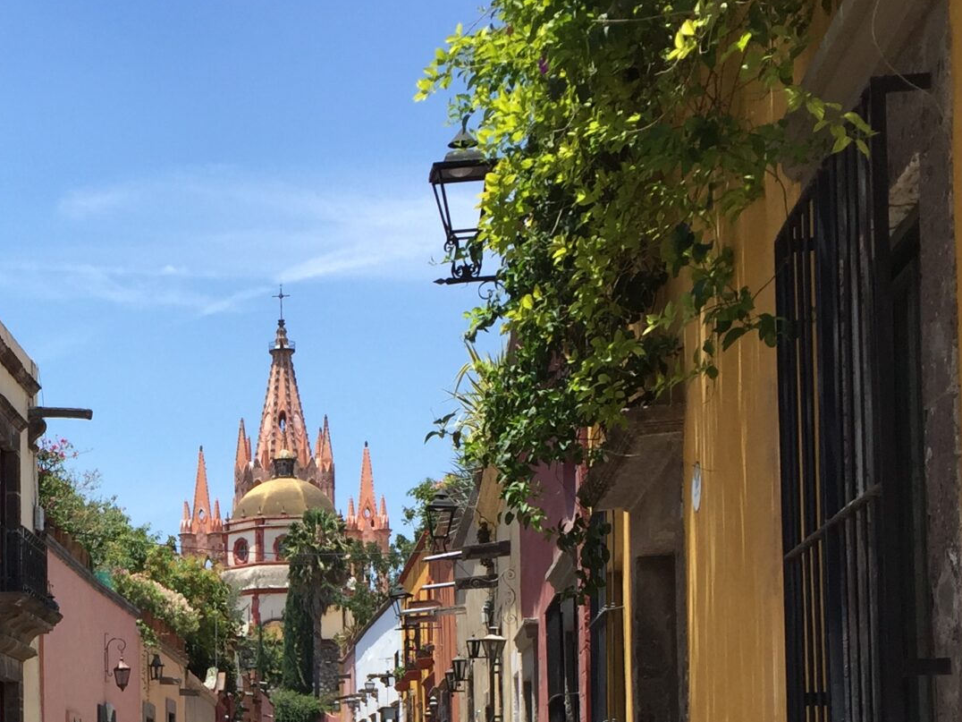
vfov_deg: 20.6
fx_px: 1918
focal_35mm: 69
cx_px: 79
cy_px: 735
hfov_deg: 27.1
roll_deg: -1.1
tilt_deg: +2.7
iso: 32
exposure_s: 1/1163
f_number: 2.2
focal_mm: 4.15
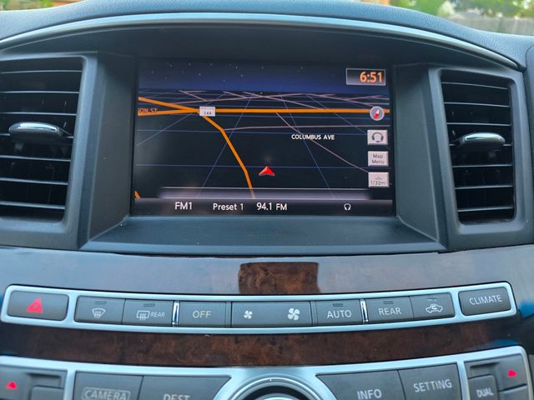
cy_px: 200
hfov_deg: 73.9
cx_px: 267
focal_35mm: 23
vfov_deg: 58.9
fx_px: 355
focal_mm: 6.3
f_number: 1.7
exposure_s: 1/36.1
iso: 320
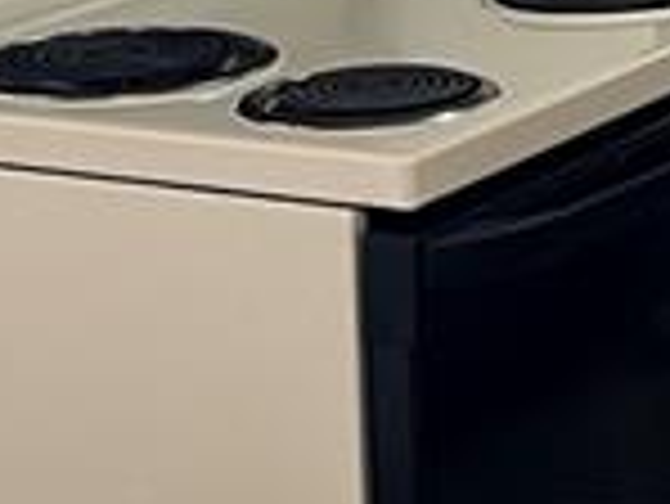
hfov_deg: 10.6
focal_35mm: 179
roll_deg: +1.0
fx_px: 3467
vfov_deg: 8.1
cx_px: 1057
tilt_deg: -7.1
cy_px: -324
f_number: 1.6
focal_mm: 5.1
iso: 125
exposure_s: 1/60
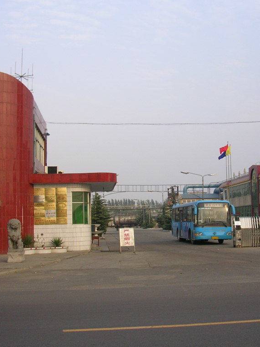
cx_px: 182
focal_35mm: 51
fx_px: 511
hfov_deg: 28.3
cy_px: 174
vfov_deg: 37.5
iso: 50
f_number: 2.8
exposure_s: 1/388
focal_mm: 5.8
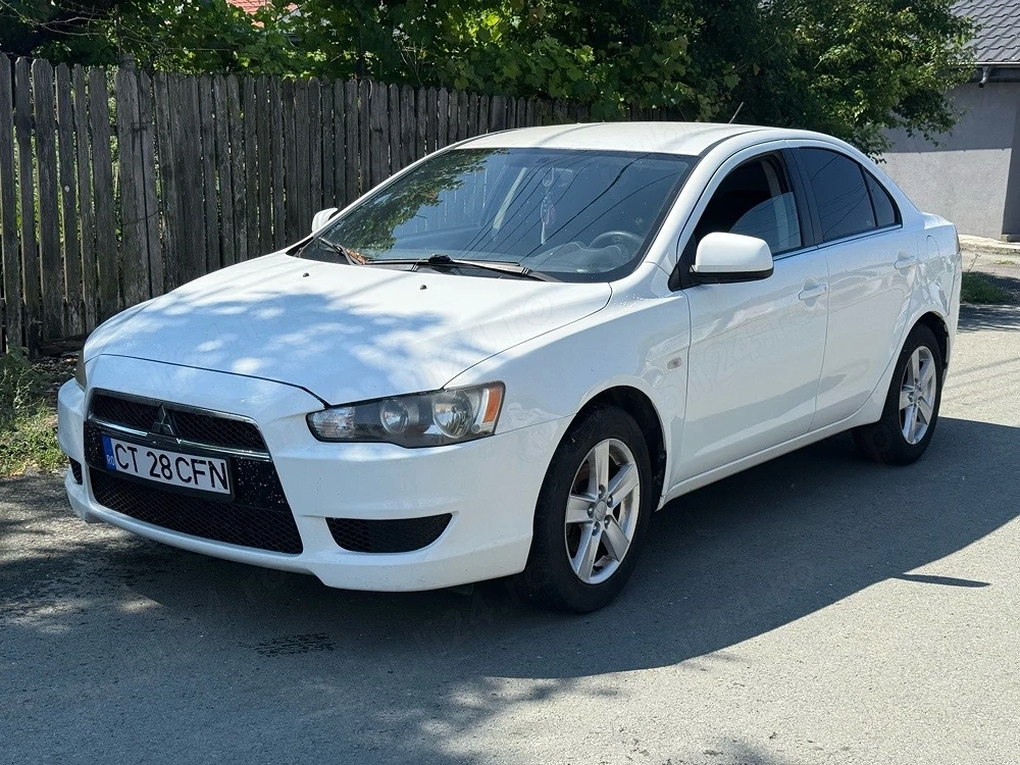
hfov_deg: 39.7
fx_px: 1414
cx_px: 510
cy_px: 382
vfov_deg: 30.3
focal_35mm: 48
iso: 80
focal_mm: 6.76
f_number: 1.78
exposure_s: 1/4878
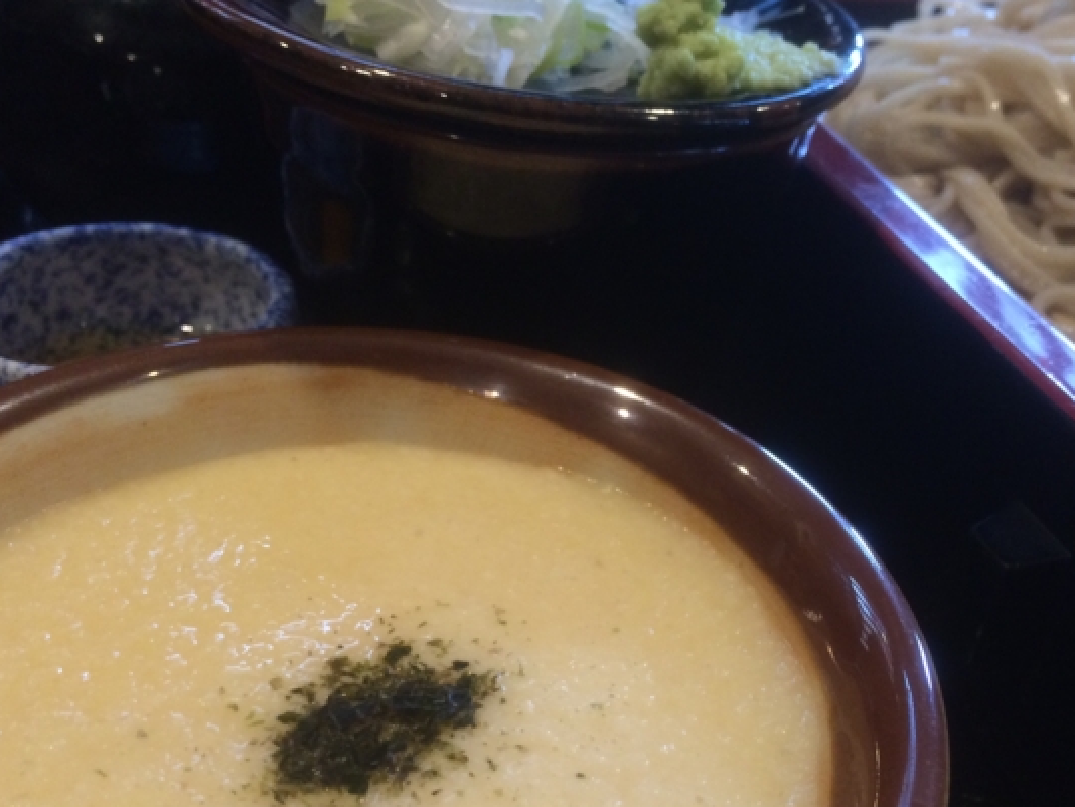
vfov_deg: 37.6
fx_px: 1181
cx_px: 670
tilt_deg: -37.5
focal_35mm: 38
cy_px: 492
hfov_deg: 48.5
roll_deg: -8.0
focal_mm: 4.15
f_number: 2.2
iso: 200
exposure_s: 1/33
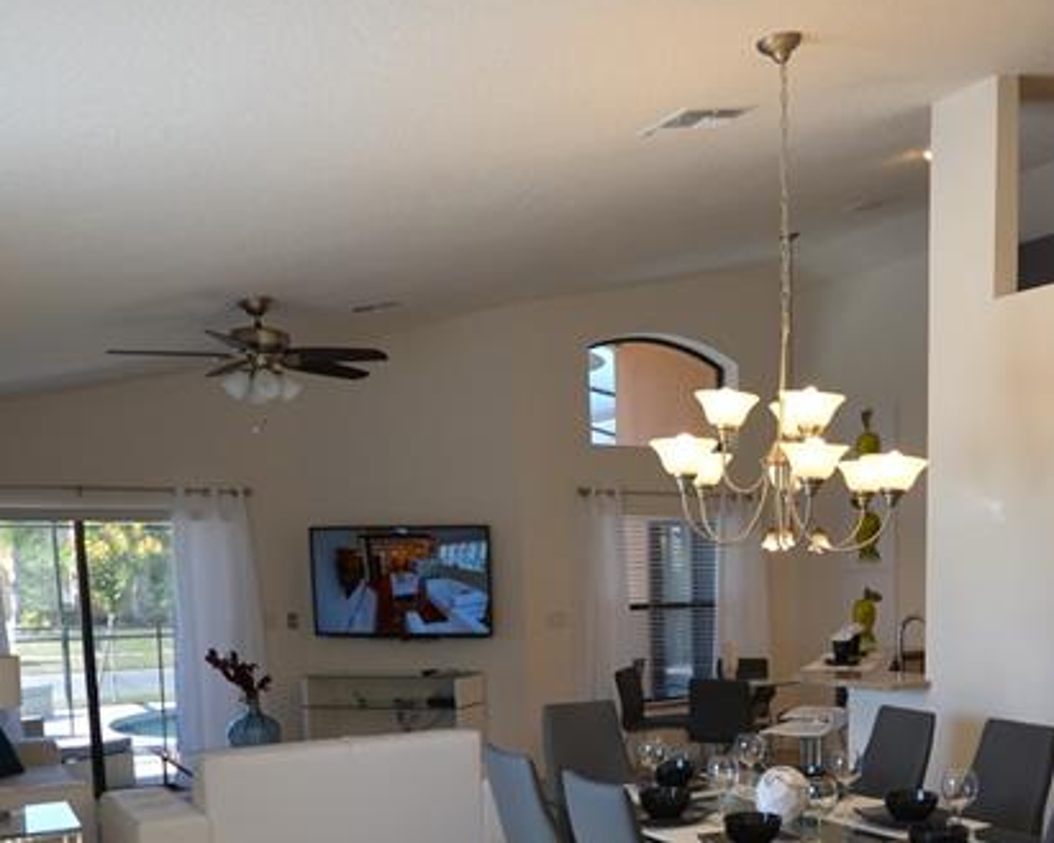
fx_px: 1092
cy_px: 689
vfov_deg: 40.3
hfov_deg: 49.9
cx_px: 759
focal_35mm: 35
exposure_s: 1/125
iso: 360
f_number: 5.6
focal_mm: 10
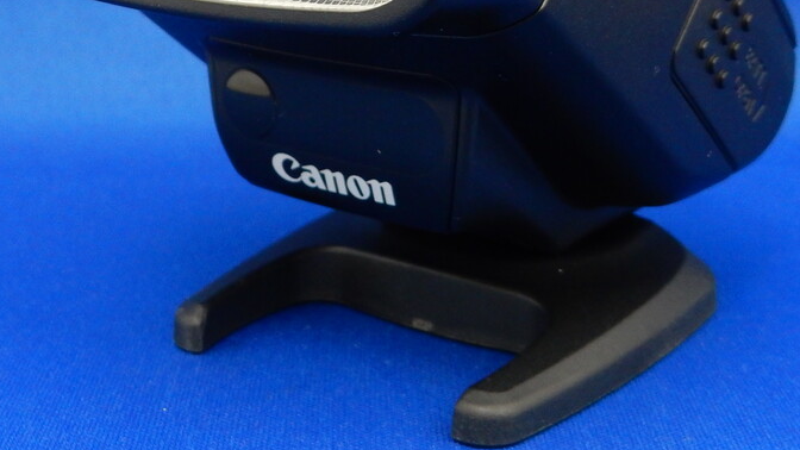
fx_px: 1485
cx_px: 371
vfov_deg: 17.0
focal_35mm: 70
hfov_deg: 30.1
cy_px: 46
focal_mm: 6.4
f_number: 4
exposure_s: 1/15
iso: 400
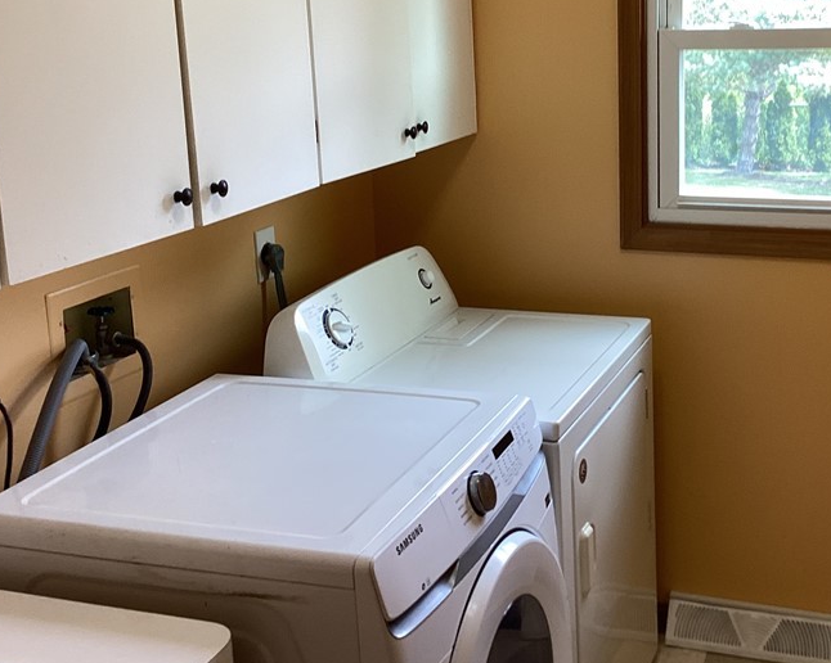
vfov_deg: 31.3
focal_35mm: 48
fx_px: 1180
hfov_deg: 38.3
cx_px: 560
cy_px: 240
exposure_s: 1/50
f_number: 2.4
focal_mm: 3.3
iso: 50
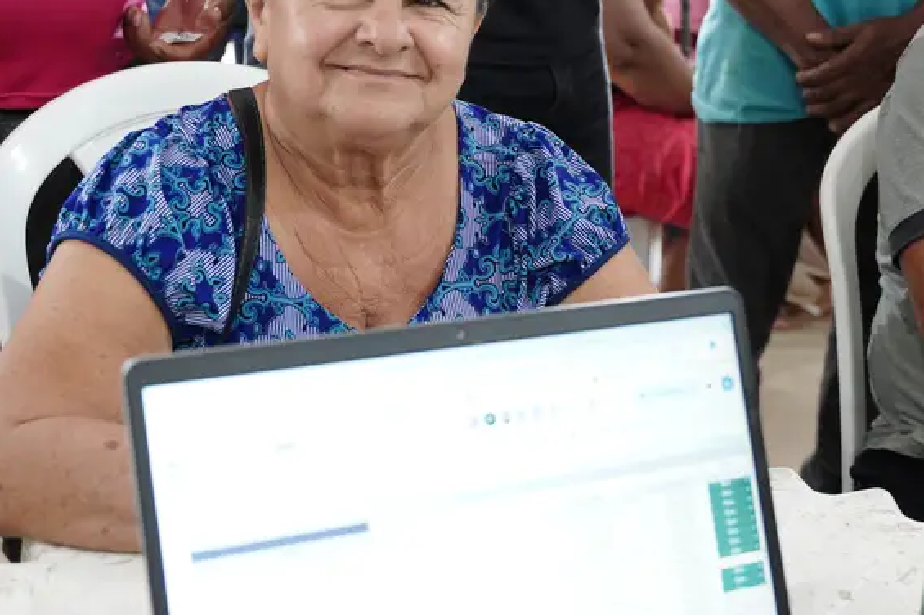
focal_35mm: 67
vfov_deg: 20.2
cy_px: 232
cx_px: 388
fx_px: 1719
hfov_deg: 30.0
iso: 3200
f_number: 2.8
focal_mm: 29.5
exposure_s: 1/125
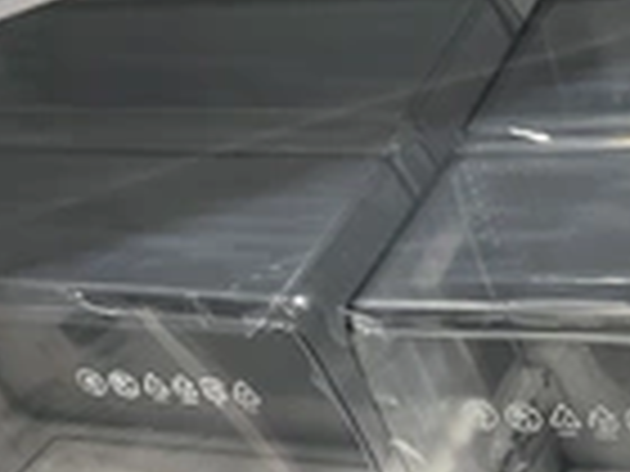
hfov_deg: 22.6
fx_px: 1511
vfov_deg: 17.7
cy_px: 333
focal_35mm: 83
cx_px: 630
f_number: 1.8
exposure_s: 1/60
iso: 80
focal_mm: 3
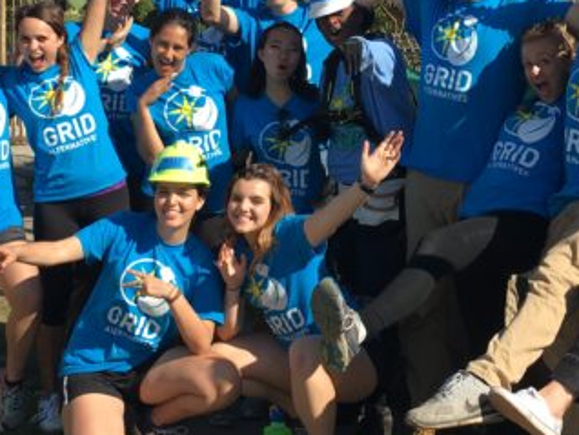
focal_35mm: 70
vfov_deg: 20.8
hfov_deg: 27.8
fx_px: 1172
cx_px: 297
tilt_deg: -1.9
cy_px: 76
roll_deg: -1.1
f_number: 2.2
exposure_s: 1/1131
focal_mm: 4.15
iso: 25
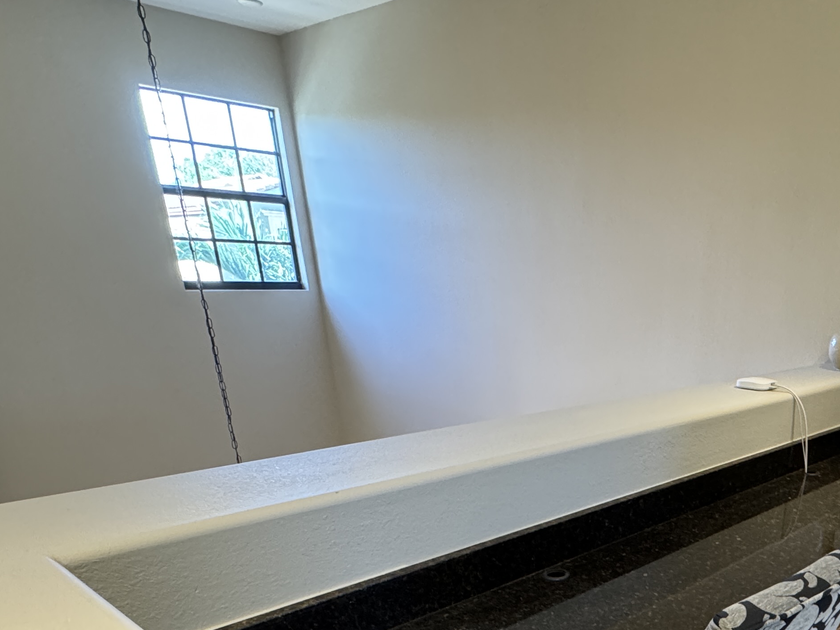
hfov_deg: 56.1
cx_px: 660
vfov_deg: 42.0
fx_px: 728
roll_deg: -2.0
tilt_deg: -24.9
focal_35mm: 30
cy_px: 594
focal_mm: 2.22
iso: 500
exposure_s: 1/60
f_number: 2.2
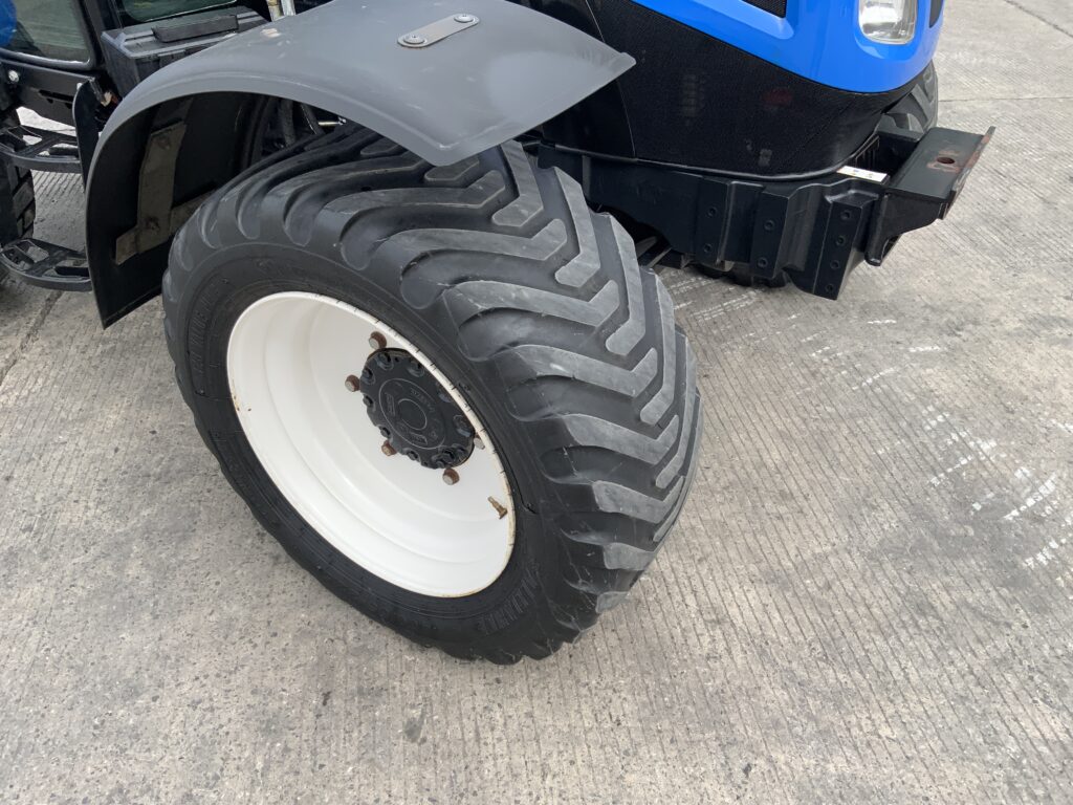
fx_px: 899
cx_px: 536
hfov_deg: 61.7
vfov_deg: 48.2
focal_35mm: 29
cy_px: 402
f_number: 1.8
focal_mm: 3
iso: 16
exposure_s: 1/719
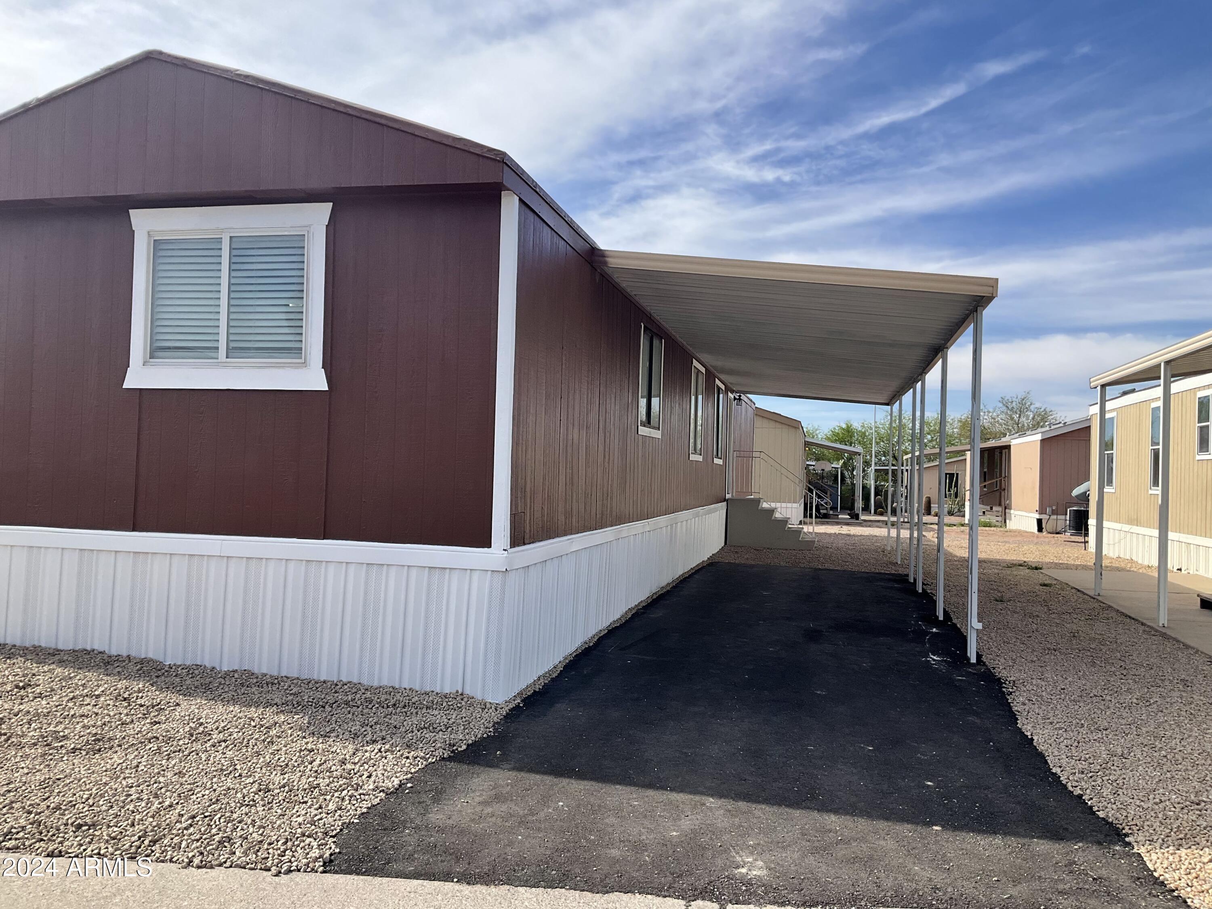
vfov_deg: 48.2
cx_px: 606
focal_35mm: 29
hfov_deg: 61.7
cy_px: 454
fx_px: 1015
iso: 25
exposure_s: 1/1675
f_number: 1.8
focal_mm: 3
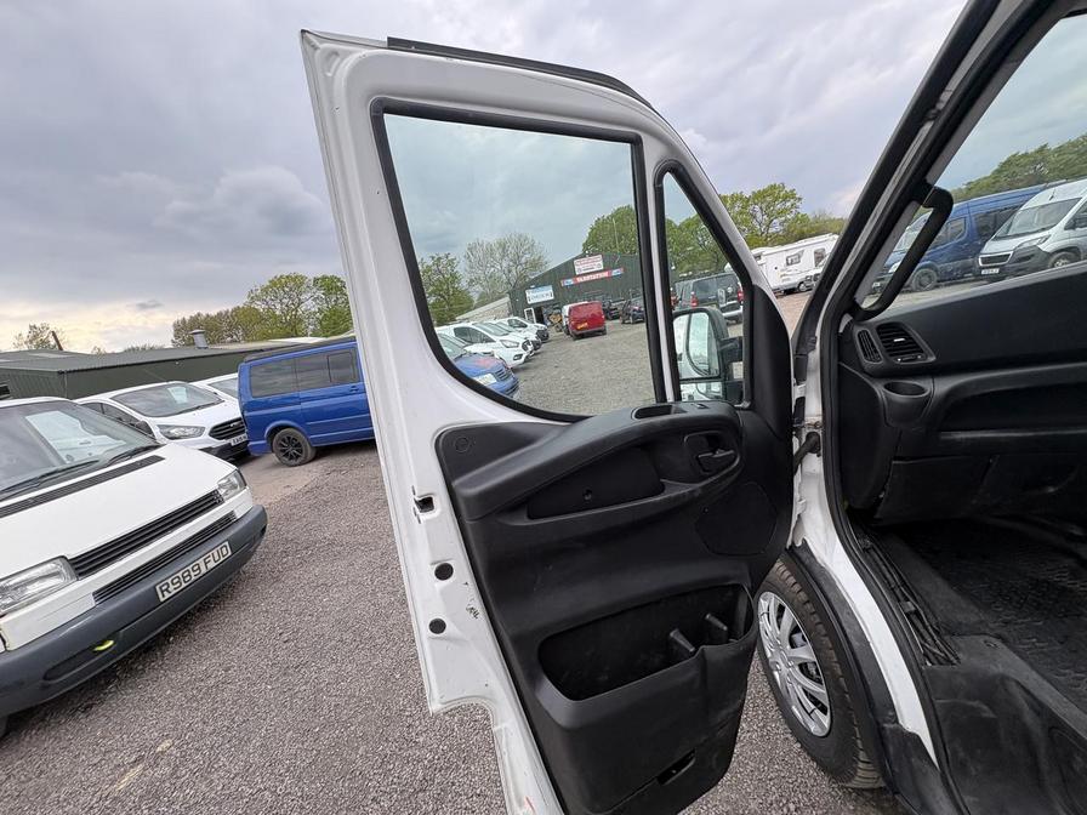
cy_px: 408
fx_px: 440
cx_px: 544
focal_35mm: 14
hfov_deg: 102.1
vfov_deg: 85.7
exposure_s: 1/256
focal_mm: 2.22
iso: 40
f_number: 2.2
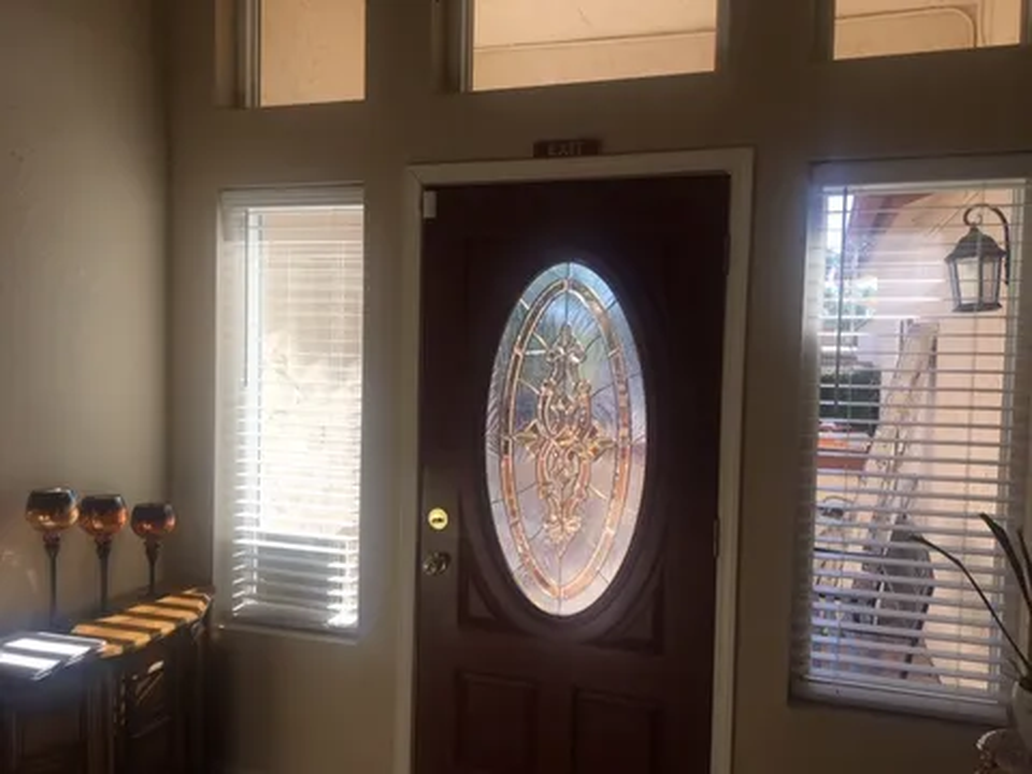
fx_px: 865
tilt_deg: -3.1
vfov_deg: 48.2
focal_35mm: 29
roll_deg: -1.4
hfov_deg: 61.7
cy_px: 387
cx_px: 516
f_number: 2.2
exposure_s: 1/353
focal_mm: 4.2
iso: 25
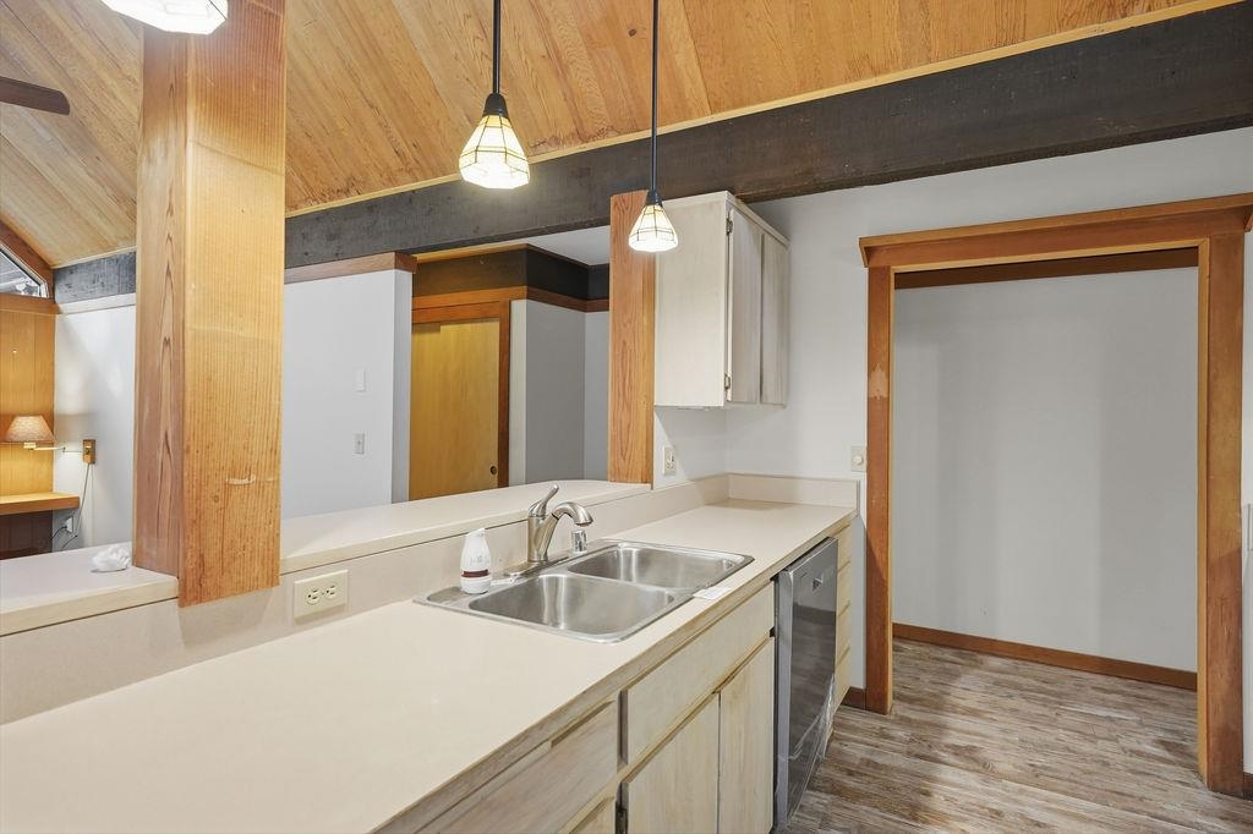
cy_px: 417
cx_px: 626
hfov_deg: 90.0
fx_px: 626
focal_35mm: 18
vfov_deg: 67.3
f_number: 5.6
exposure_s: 1/30
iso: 400
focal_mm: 18
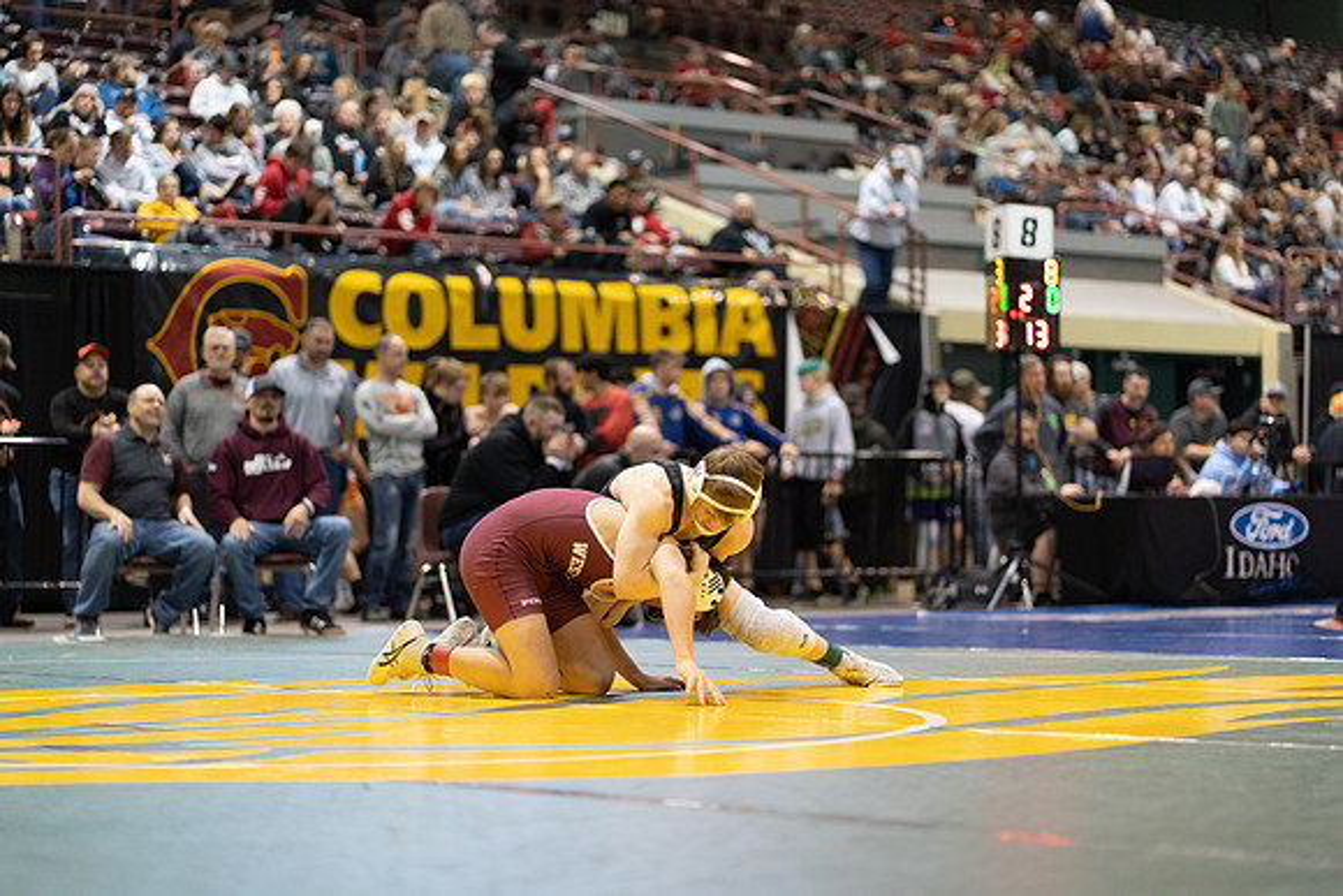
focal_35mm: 85
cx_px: 672
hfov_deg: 23.9
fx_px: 3172
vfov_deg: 16.1
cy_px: 448
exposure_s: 1/500
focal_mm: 85
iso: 2000
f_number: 1.8
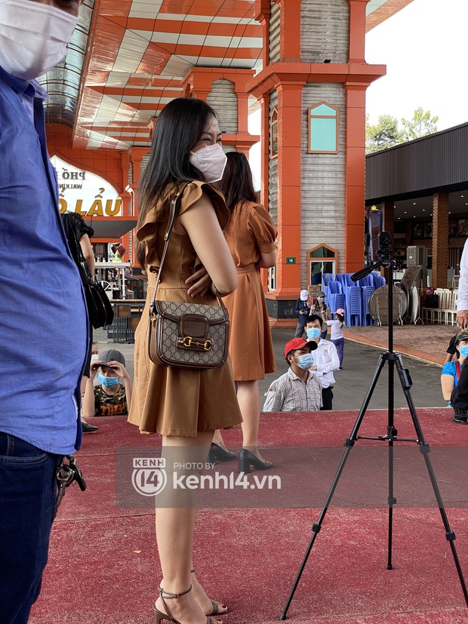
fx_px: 938
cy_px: 312
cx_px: 234
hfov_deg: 28.0
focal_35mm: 52
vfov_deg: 36.8
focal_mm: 6
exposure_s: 1/124
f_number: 2
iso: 20
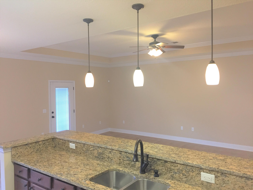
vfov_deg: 48.2
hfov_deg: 61.7
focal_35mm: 29
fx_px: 212
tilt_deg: -1.9
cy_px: 95
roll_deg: +0.5
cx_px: 126
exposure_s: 1/30
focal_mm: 4.15
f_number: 2.2
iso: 100
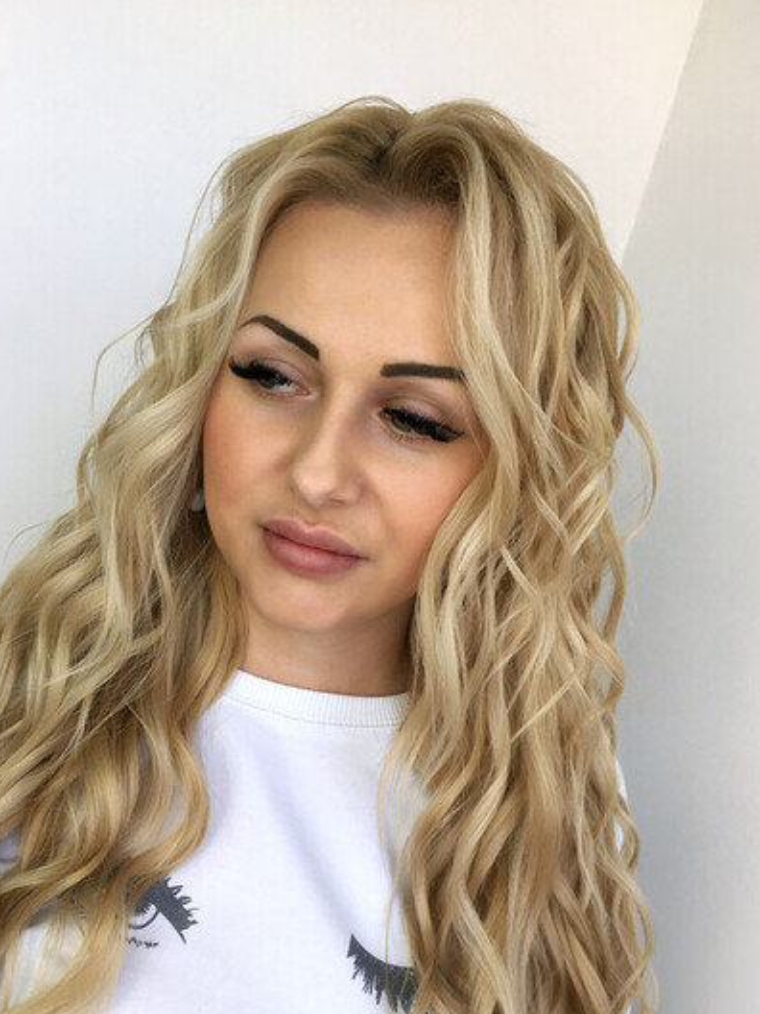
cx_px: 293
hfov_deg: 37.5
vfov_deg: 48.8
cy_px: 588
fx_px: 1112
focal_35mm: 38
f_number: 2.2
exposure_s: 1/100
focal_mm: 4.15
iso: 32
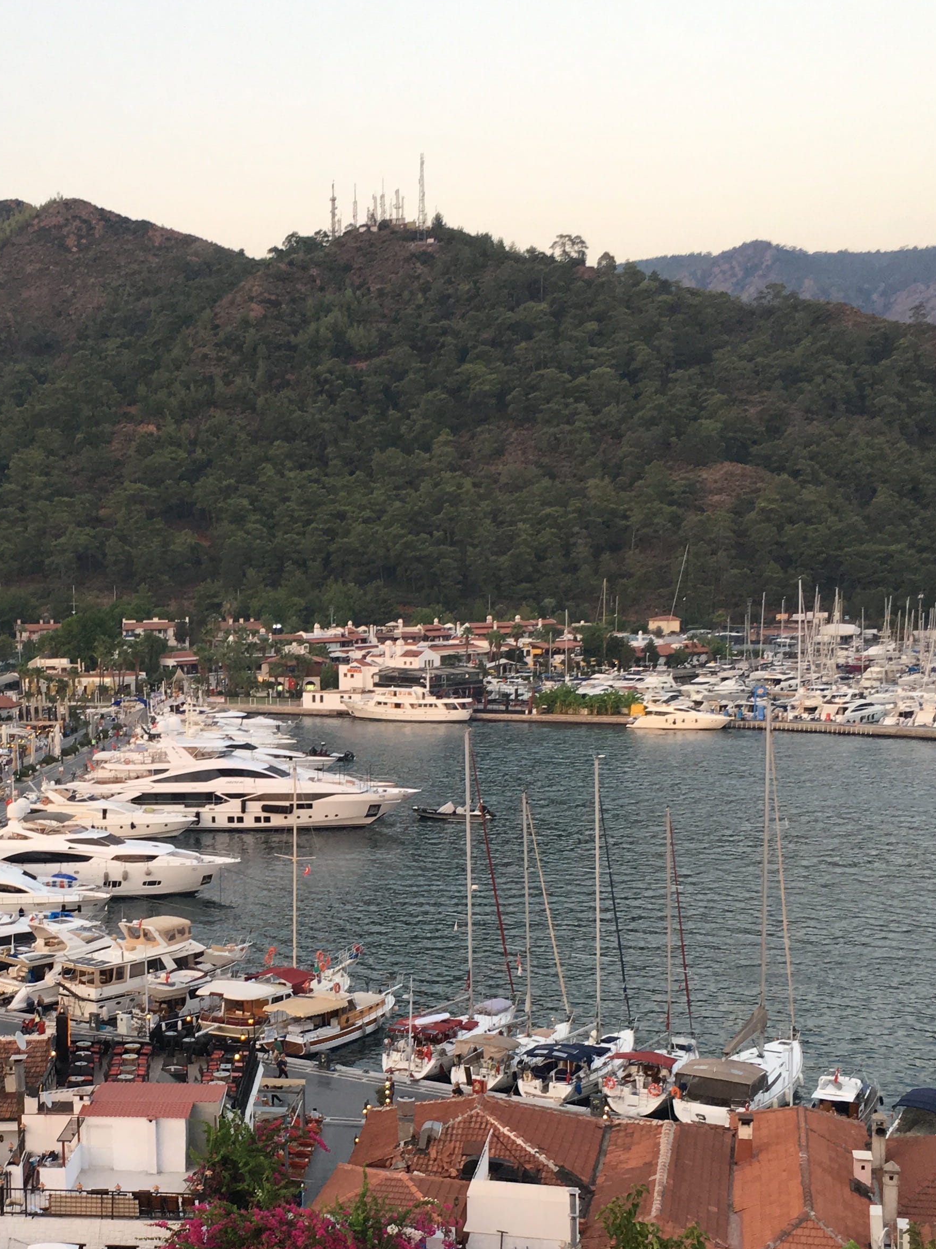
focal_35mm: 50
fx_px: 1803
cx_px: 187
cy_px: 840
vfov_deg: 37.7
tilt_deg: -8.2
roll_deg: +0.6
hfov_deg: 28.5
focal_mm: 4.15
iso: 40
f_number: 2.2
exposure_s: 1/100
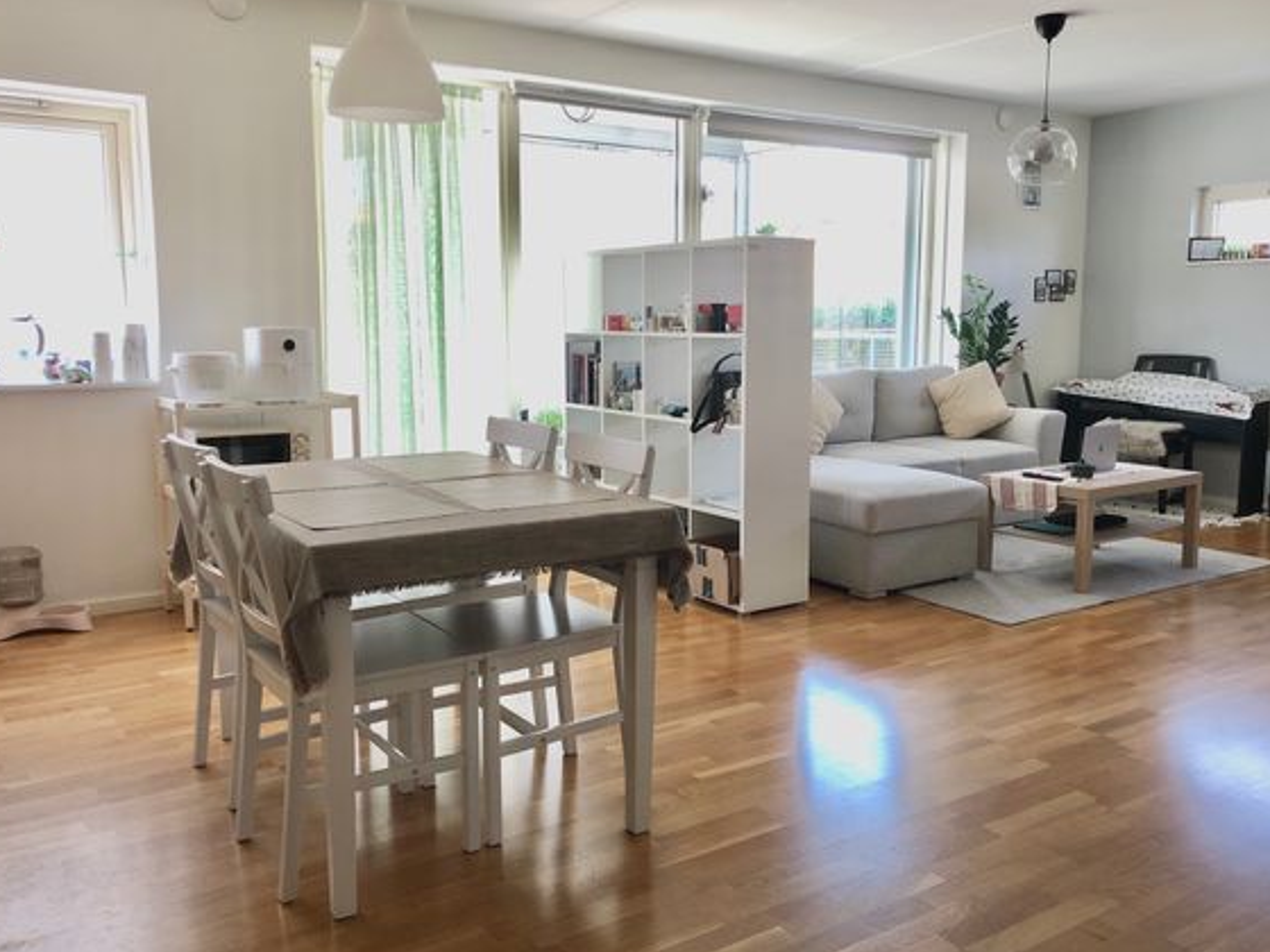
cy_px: 453
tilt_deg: -7.0
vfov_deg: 46.8
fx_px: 1101
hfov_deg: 60.0
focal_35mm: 30
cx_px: 651
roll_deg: -0.2
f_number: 1.8
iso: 32
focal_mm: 4
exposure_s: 1/33
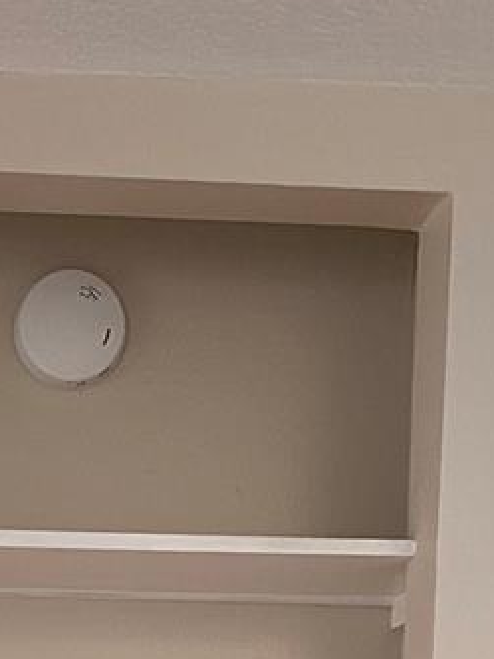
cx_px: -93
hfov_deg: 15.2
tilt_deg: -4.1
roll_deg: +0.2
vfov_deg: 17.5
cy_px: 1127
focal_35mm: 94
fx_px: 1789
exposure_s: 1/60
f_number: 1.5
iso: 250
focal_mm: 5.7
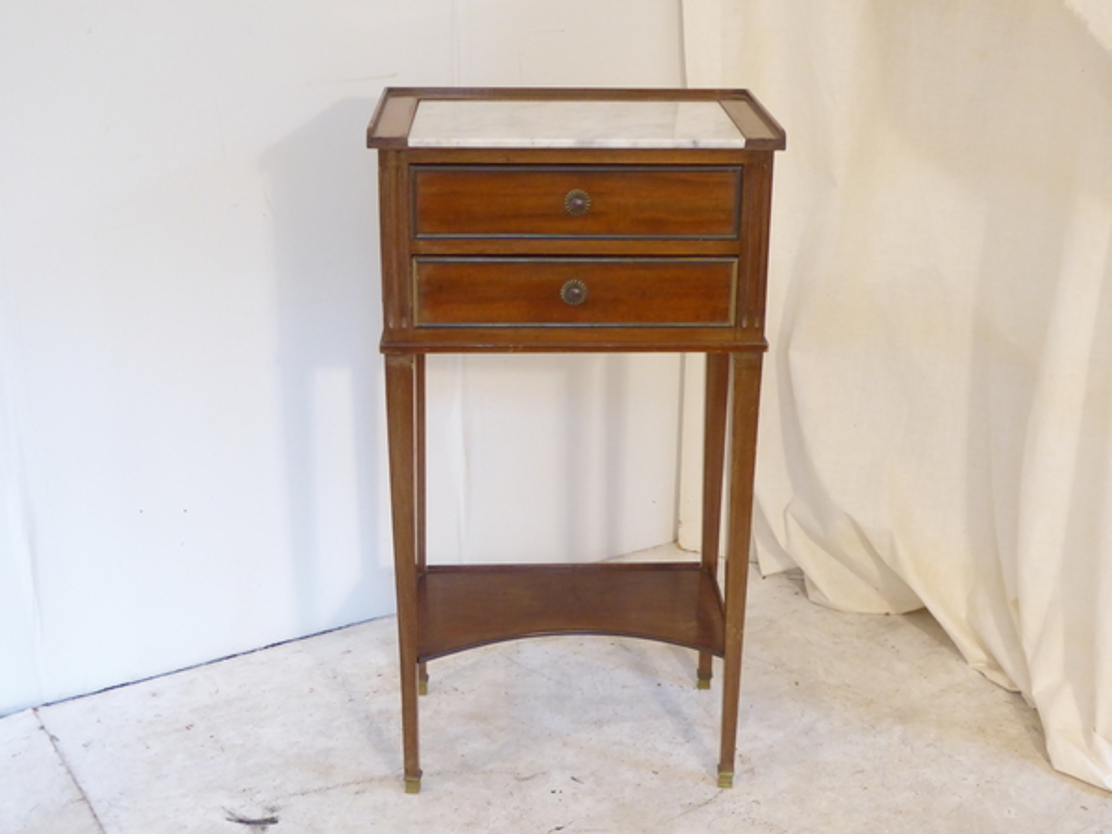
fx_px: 1510
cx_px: 556
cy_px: 417
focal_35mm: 47
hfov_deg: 40.4
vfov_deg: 30.9
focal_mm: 8.4
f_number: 4
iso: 400
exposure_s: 1/8
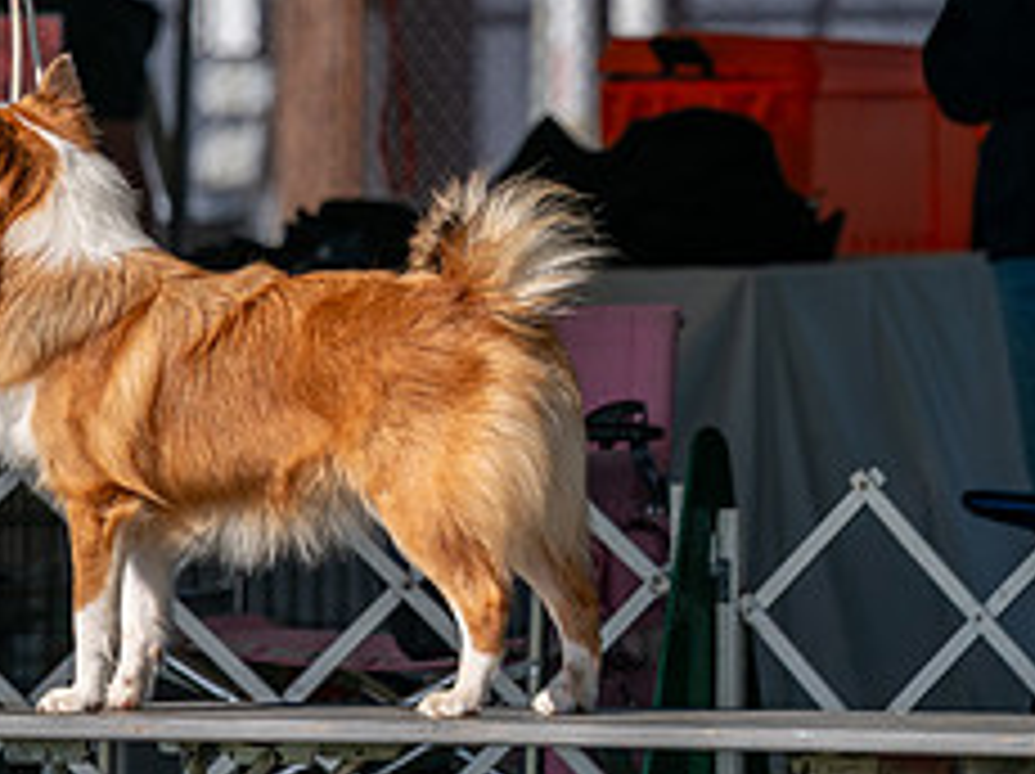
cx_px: 151
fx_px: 16876
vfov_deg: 2.6
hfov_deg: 3.5
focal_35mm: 565
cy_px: -117
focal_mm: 200
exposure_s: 1/1250
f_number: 4.5
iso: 100
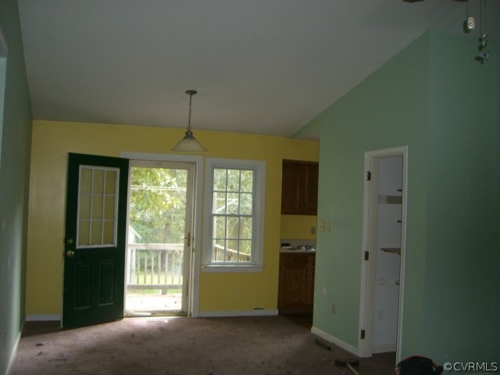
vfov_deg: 37.7
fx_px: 549
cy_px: 188
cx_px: 250
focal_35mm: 38
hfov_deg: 49.0
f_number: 2.7
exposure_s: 1/60
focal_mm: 6.2
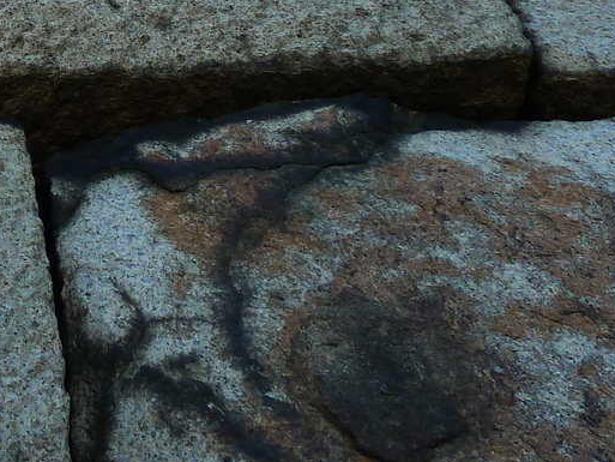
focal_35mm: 78
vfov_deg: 17.4
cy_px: -193
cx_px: -110
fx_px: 1386
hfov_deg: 23.1
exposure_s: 1/160
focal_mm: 4.1
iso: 80
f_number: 4
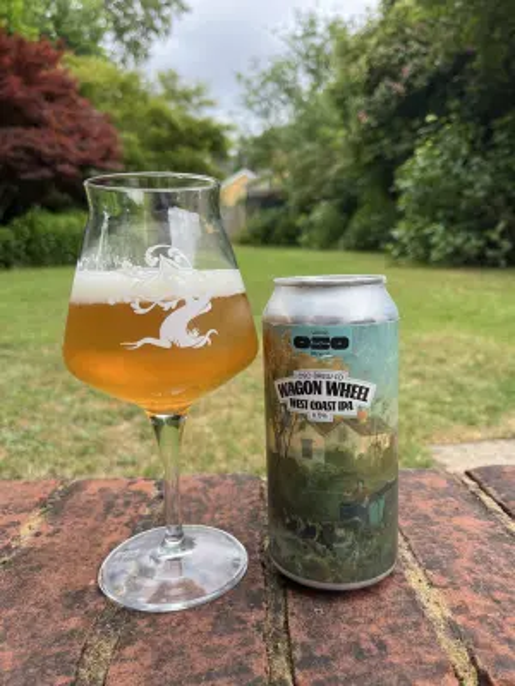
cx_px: 258
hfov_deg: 53.1
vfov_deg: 67.3
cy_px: 343
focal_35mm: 26
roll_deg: +2.0
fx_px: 516
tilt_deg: -9.0
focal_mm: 5.1
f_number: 1.6
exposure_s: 1/358
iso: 50
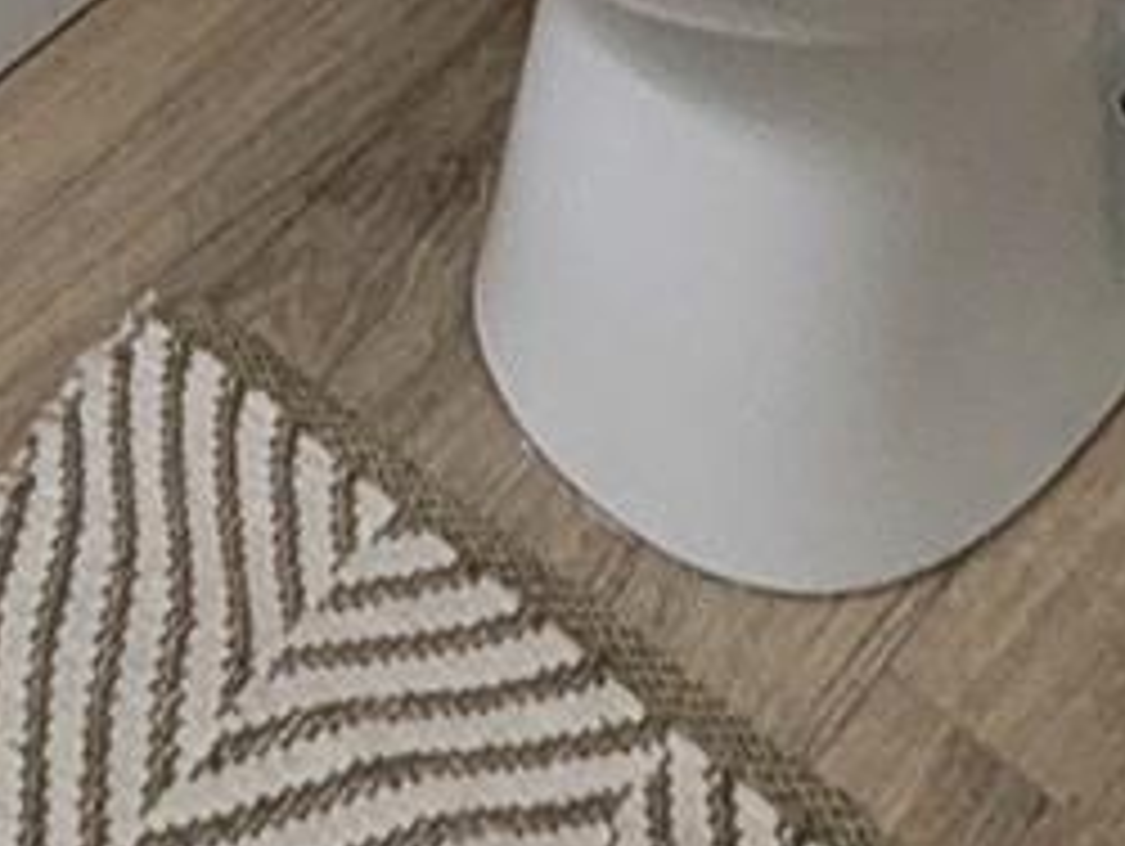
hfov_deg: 21.1
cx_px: -392
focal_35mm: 83
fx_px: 2700
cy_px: -1840
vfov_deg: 10.6
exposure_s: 1/60
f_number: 2.2
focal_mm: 1.95
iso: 60
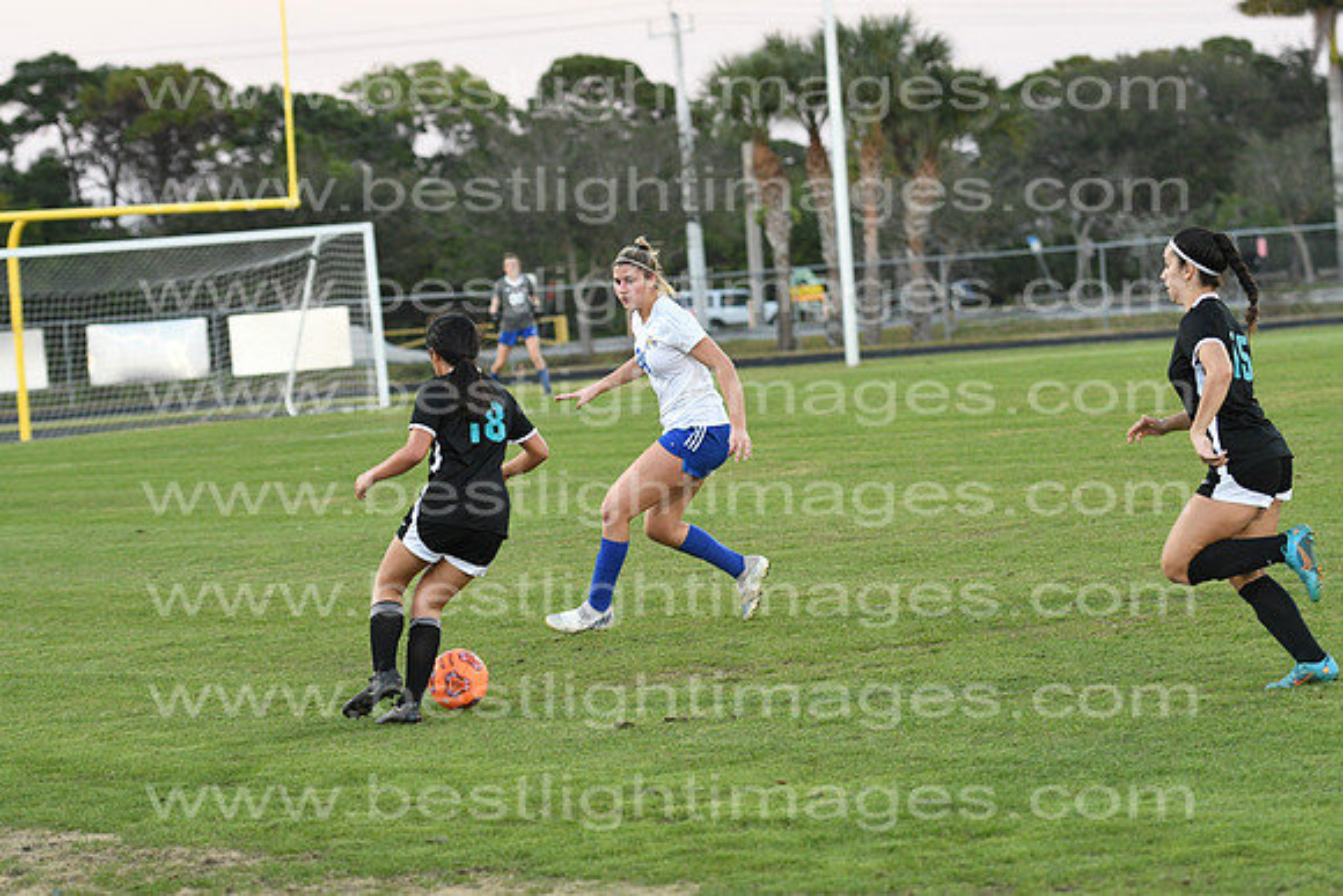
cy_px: 448
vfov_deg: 9.9
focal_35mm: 138
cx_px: 672
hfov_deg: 14.9
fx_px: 5149
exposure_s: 1/800
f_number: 2.8
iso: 1800
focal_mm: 92
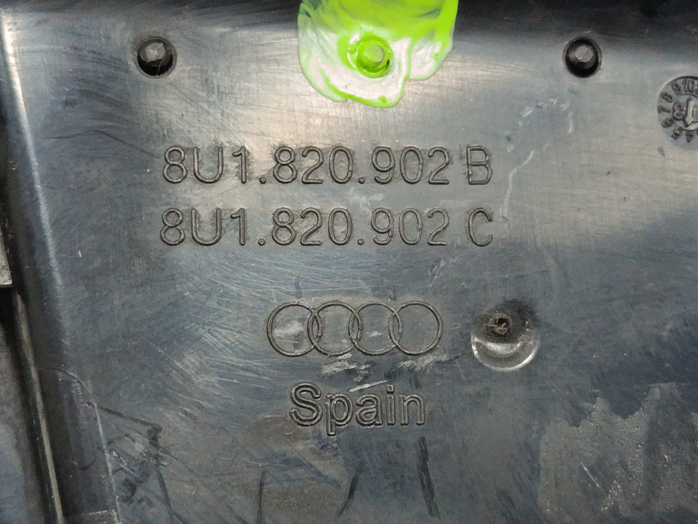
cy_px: 262
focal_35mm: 68
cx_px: 349
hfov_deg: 28.6
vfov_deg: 21.6
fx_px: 1371
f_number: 1.7
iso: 1031
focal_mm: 5.24
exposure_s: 1/33.3
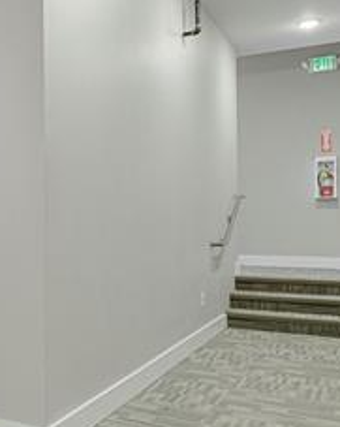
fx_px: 567
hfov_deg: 27.3
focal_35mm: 45
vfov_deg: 41.2
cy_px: 218
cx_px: -115
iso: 250
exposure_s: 30
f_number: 8
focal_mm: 17
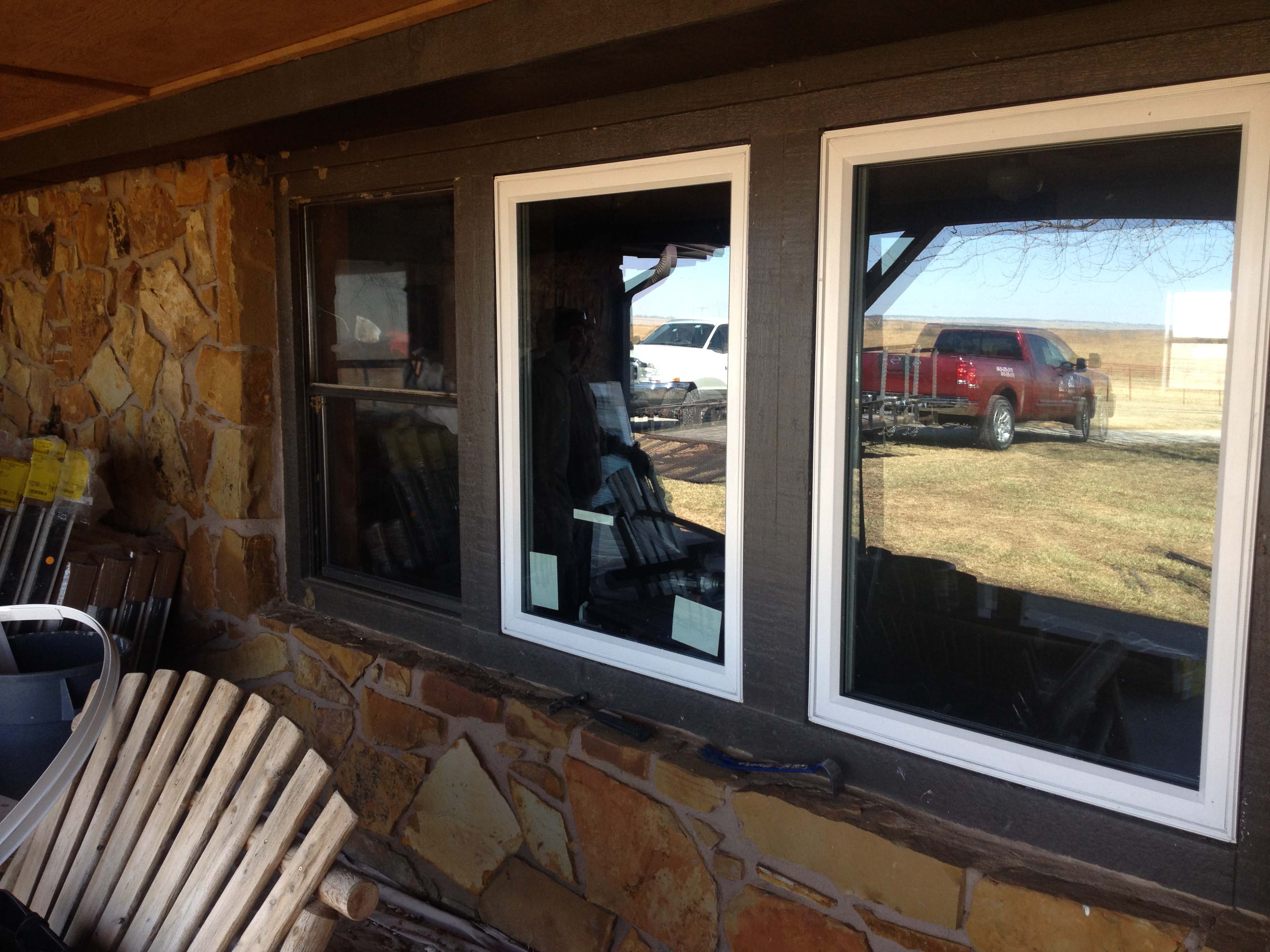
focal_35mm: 35
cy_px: 476
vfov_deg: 40.7
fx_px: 1284
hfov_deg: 52.6
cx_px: 635
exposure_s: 1/120
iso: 50
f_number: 2.4
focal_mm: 4.28
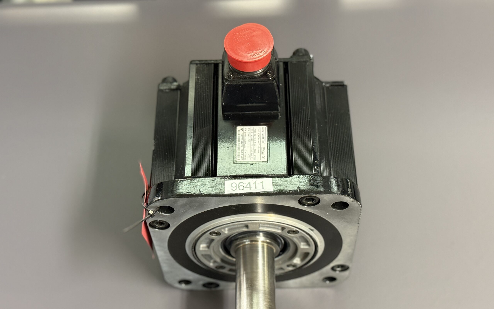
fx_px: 687
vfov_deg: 25.3
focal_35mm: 51
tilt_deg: -57.2
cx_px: 247
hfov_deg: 39.6
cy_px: 180
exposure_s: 1/33
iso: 400
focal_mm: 6.76
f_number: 1.78
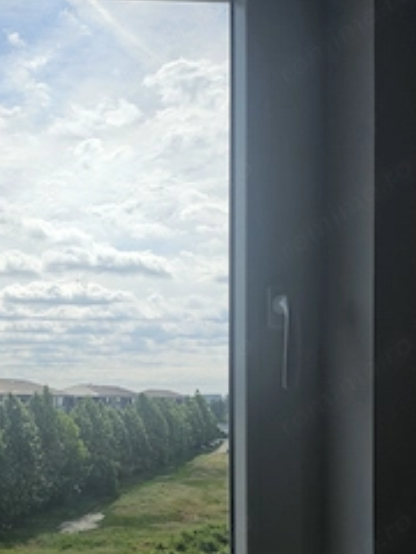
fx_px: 641
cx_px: 111
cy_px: 422
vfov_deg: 45.0
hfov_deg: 35.3
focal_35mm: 40
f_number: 1.8
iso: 50
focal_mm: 5
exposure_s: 1/5579
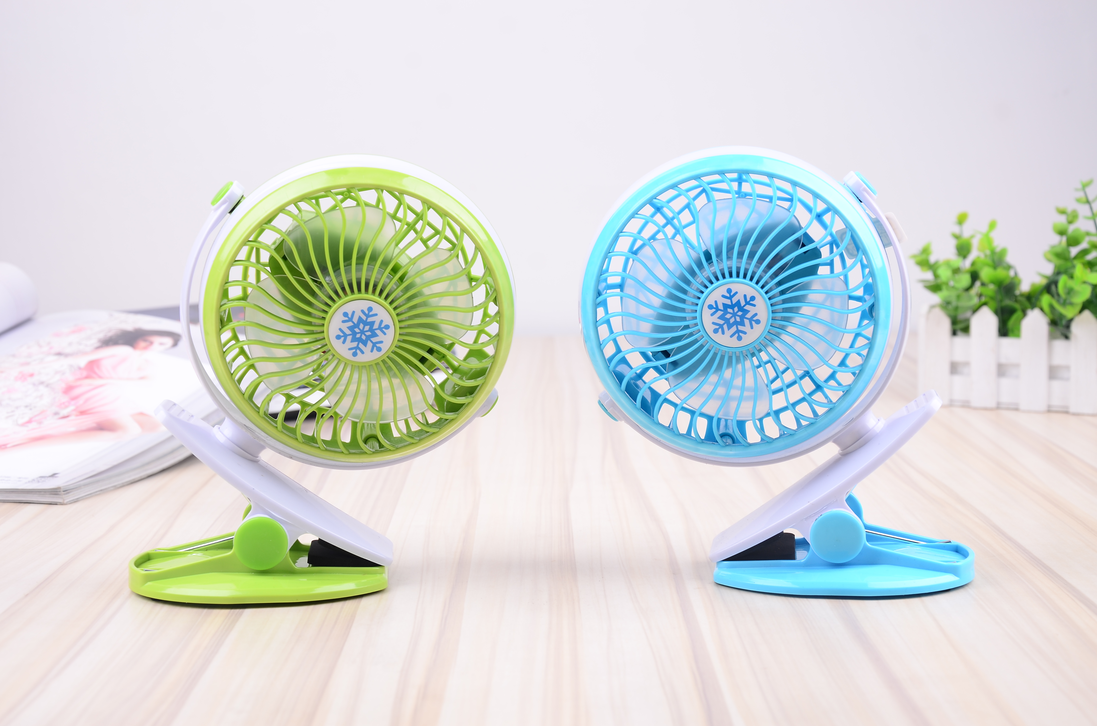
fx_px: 1916
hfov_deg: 32.0
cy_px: 363
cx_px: 548
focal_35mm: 63
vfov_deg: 21.5
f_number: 8
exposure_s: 1/125
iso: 100
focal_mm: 42
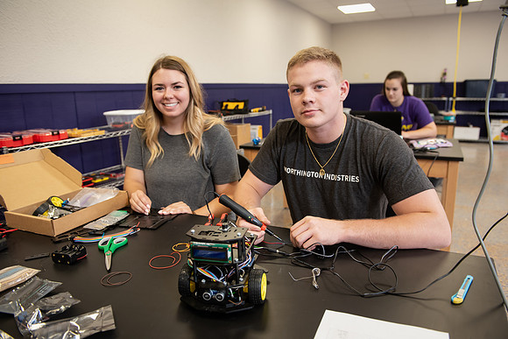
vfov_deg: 48.0
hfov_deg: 67.4
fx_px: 381
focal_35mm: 27
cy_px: 170
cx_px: 254
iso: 800
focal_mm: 27
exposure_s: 1/125
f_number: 4
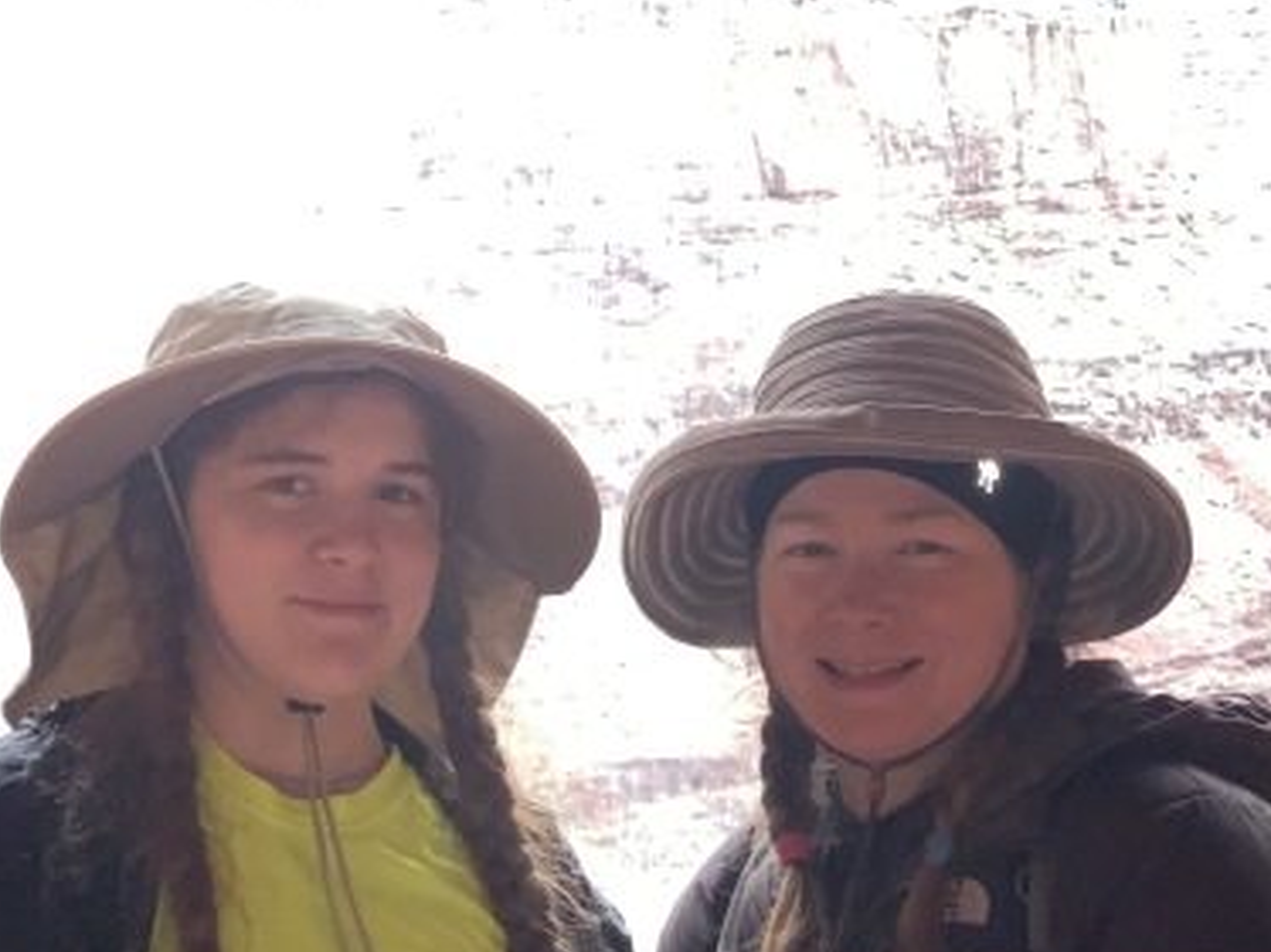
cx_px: 517
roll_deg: +1.0
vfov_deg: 16.5
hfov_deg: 22.0
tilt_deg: +1.8
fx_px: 3266
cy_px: 663
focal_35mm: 89
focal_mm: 6
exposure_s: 1/122
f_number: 2.4
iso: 125
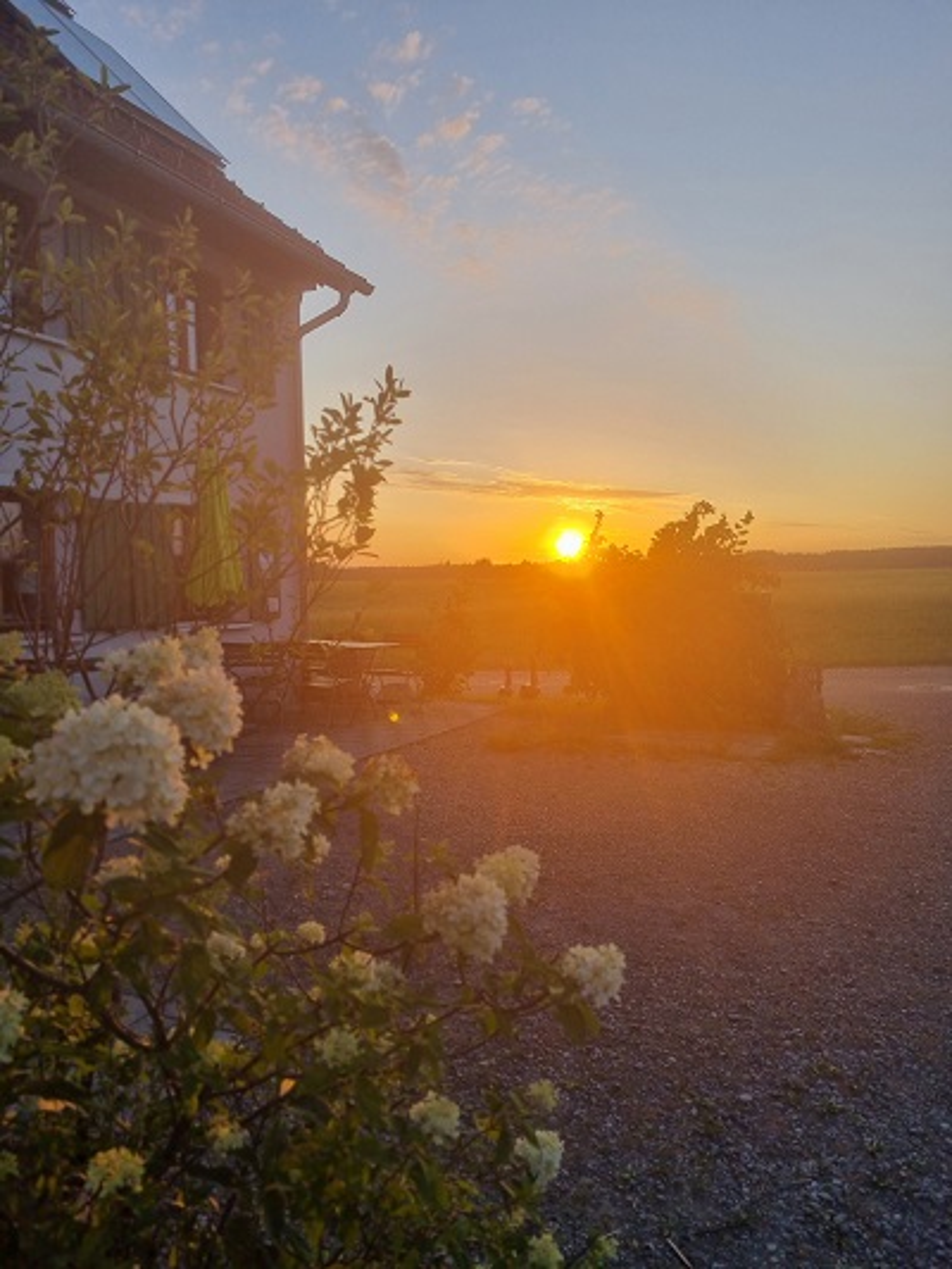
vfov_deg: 67.3
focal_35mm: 26
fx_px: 953
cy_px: 634
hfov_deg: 53.1
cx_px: 476
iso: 50
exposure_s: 1/954
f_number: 1.8
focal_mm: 5.4
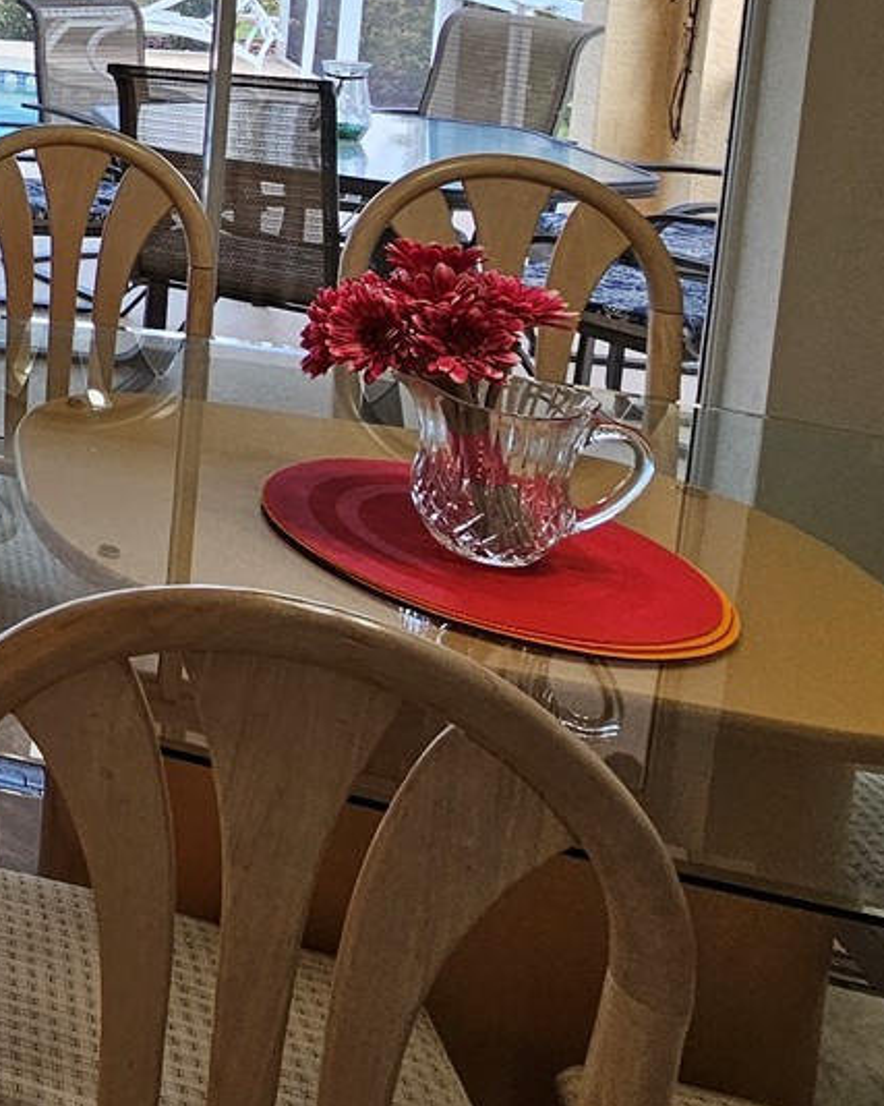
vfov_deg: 41.0
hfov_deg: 24.4
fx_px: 1243
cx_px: -592
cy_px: -29
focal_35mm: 38
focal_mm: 2.2
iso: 80
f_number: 2.2
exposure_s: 1/120
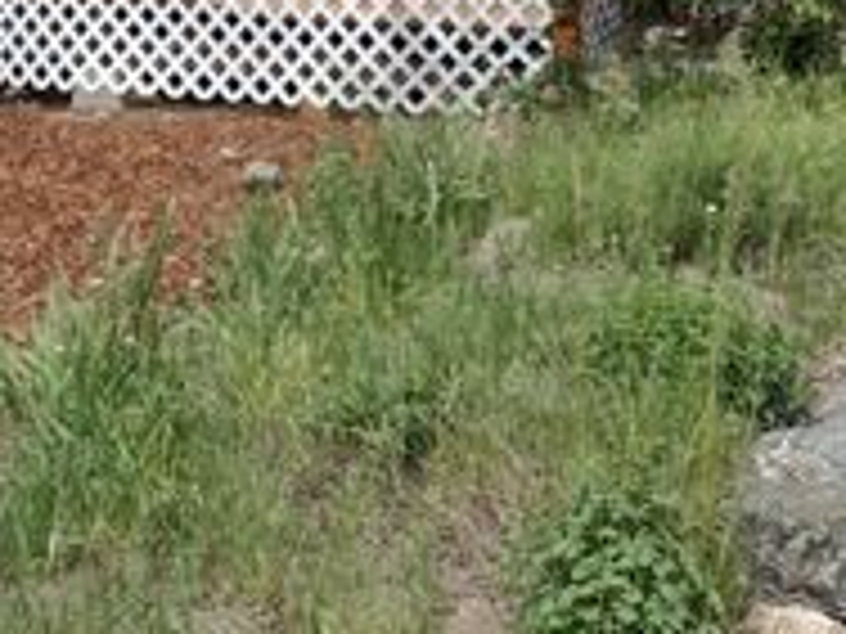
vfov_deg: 19.2
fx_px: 1760
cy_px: -142
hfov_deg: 26.3
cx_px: 112
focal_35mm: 72
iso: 100
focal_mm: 4.71
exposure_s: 1/1308
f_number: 1.7
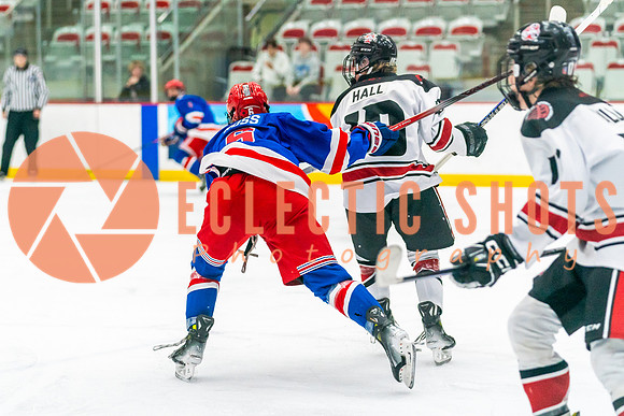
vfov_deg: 10.0
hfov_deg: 14.9
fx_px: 2381
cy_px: 201
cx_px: 264
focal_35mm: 137
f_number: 2.8
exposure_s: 1/1000
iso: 3200
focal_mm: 100
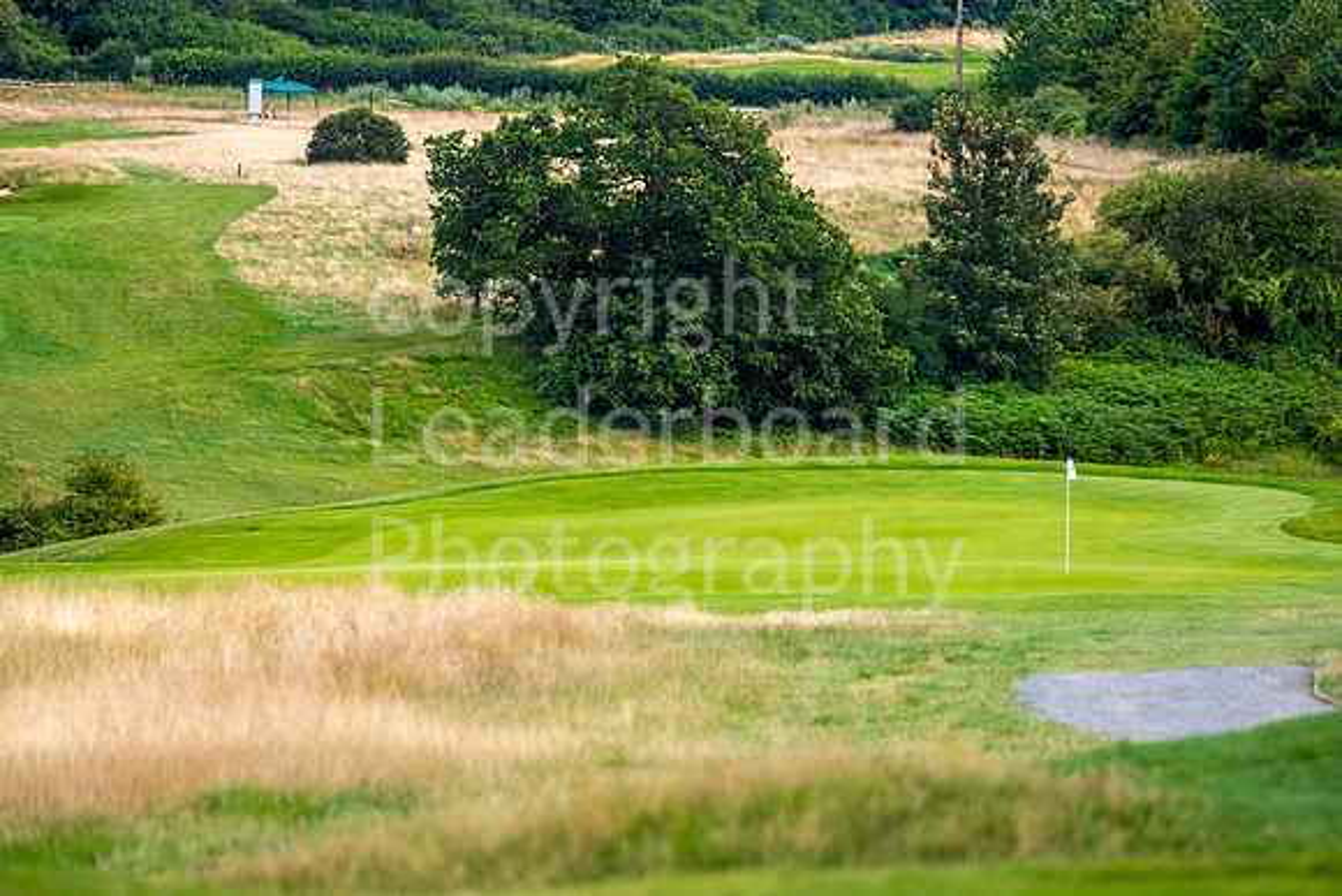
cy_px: 448
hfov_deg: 6.9
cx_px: 671
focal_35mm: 300
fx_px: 11185
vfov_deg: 4.6
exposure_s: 1/1000
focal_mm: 300
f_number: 5.6
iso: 200
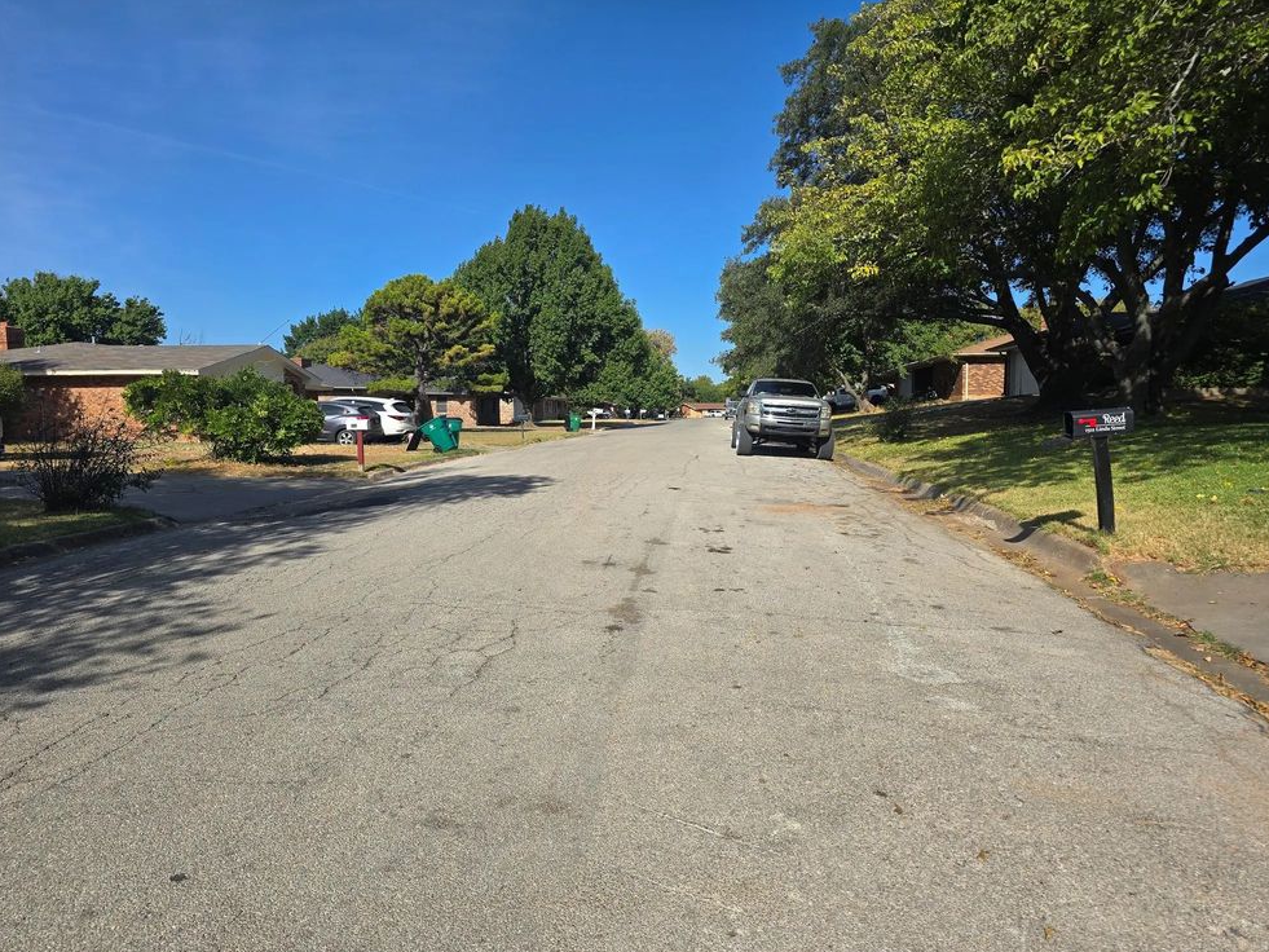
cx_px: 617
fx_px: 880
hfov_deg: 71.6
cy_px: 473
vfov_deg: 56.8
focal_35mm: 24
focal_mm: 6.3
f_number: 1.7
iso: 12
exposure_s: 1/955
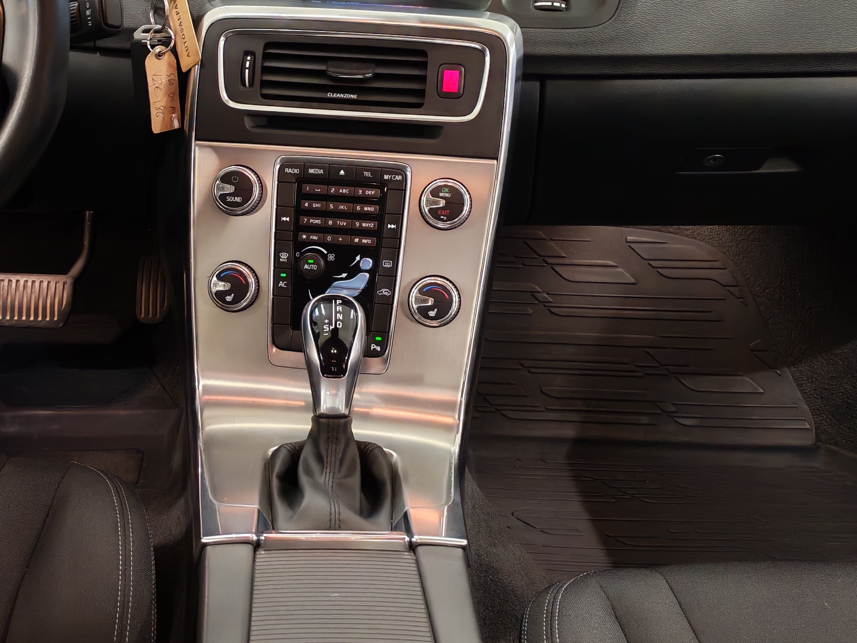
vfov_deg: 25.2
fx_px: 1436
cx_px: 320
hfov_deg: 33.1
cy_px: 274
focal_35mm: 58
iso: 1747
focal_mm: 6.12
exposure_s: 1/50
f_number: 1.9
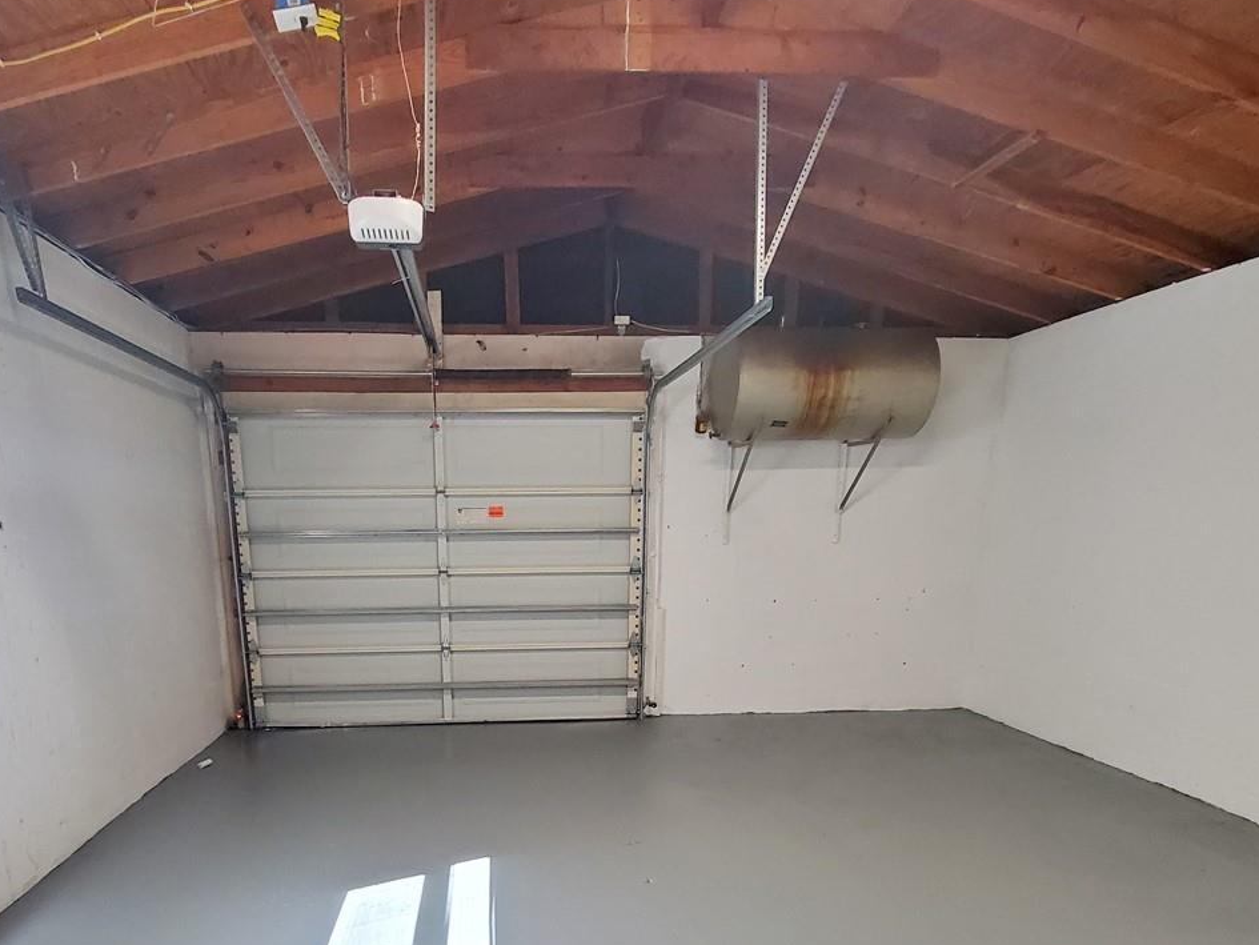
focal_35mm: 22
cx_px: 540
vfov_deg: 58.3
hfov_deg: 75.9
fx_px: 800
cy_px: 694
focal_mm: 1.8
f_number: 2.2
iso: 400
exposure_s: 1/59
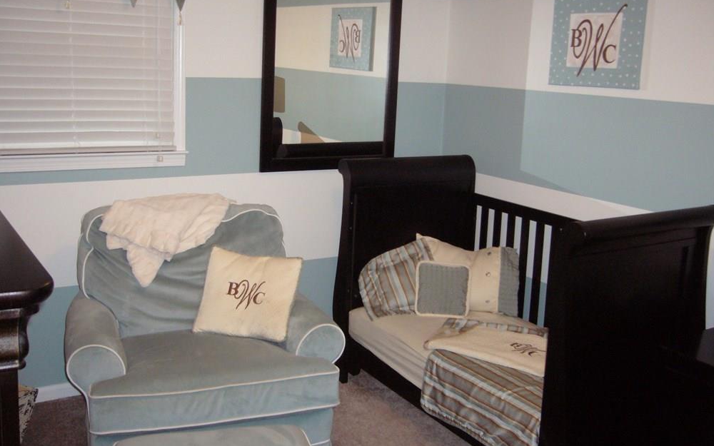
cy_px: 197
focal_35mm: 38
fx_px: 739
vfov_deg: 33.5
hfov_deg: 51.5
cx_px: 353
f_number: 2.8
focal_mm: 5.8
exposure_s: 1/30
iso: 200
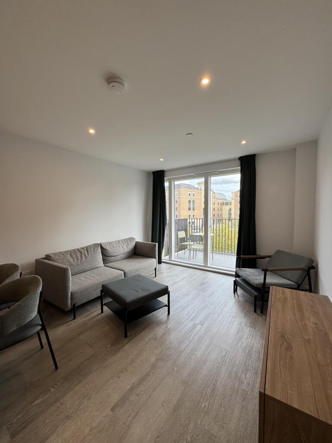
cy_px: 222
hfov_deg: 85.7
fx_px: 179
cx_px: 166
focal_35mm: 14
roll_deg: +0.0
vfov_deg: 102.1
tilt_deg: -2.8
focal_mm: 2.22
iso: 40
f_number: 2.2
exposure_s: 1/155
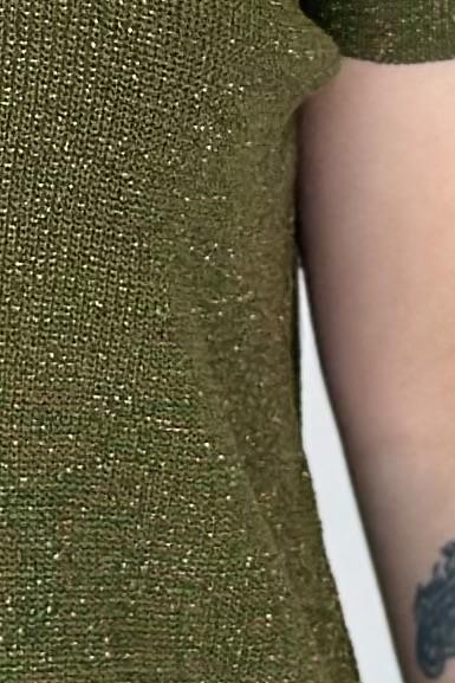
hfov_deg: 3.9
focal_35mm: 349
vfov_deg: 5.9
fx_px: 6612
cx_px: -123
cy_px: -152
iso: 64
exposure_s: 1/171
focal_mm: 6.86
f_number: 1.78
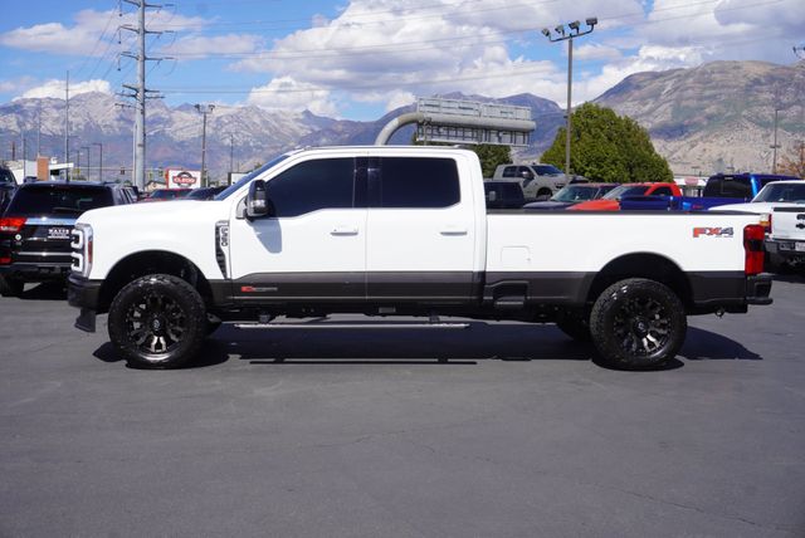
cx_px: 402
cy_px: 269
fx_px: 974
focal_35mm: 44
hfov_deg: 44.9
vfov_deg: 30.9
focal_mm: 29
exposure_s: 1/200
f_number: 11
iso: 100
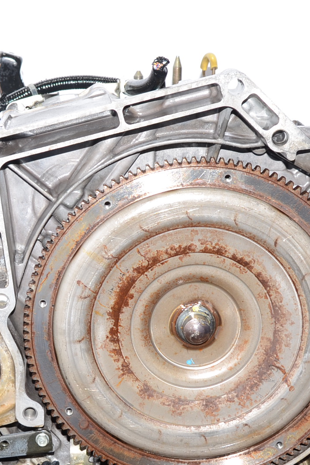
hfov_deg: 16.2
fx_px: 1072
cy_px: 244
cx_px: 25
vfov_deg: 24.5
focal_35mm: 83
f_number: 5
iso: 100
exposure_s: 1/40
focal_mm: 24
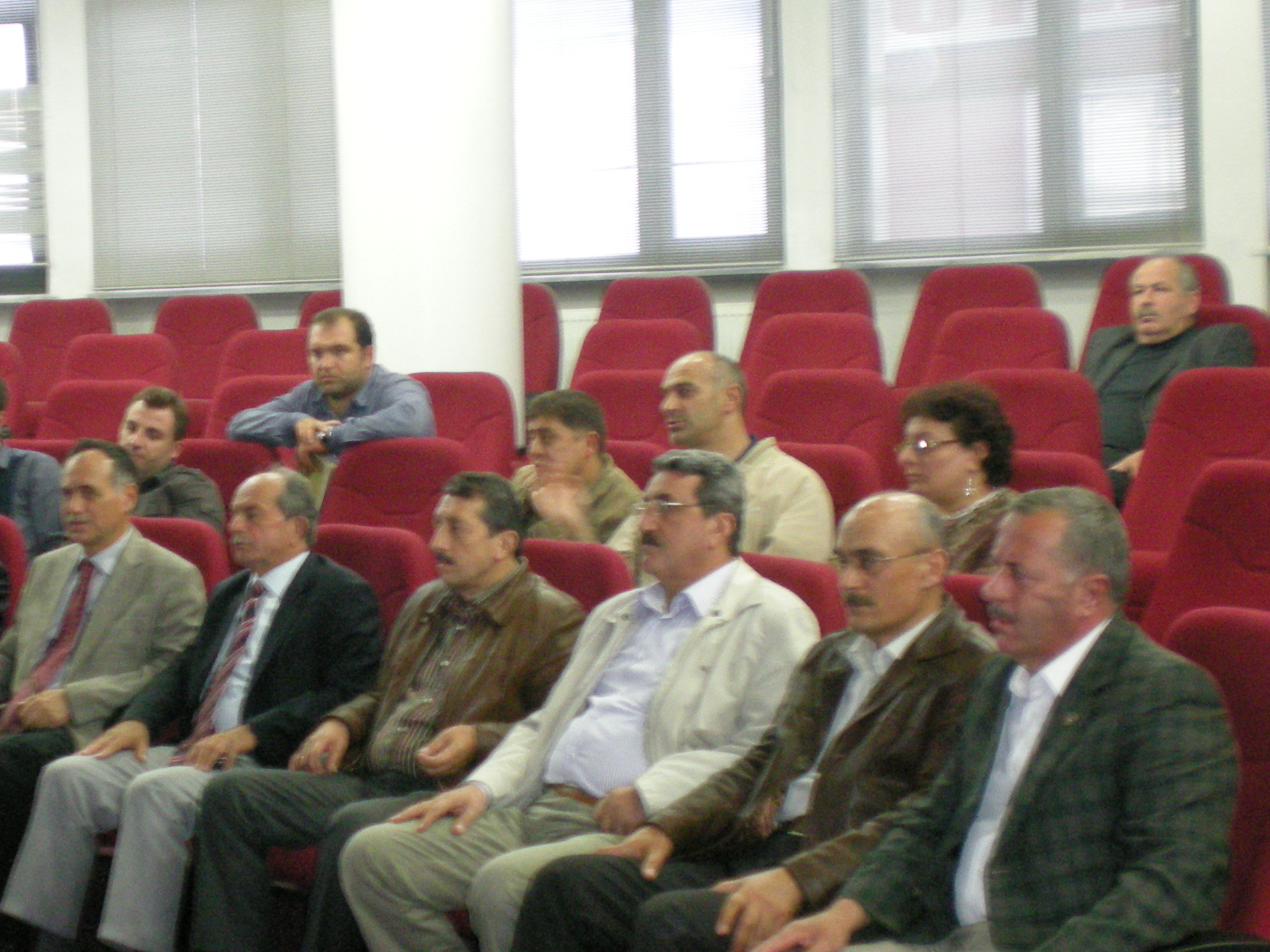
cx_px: 351
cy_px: 445
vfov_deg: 20.7
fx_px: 2605
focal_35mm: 71
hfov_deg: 27.1
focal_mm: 7.4
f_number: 3.5
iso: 349
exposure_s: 1/8
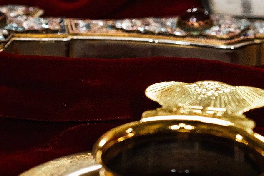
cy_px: 95
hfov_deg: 11.2
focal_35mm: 182
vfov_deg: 7.5
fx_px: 1335
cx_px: 30
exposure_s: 1/100
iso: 2500
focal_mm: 45
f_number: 2.8
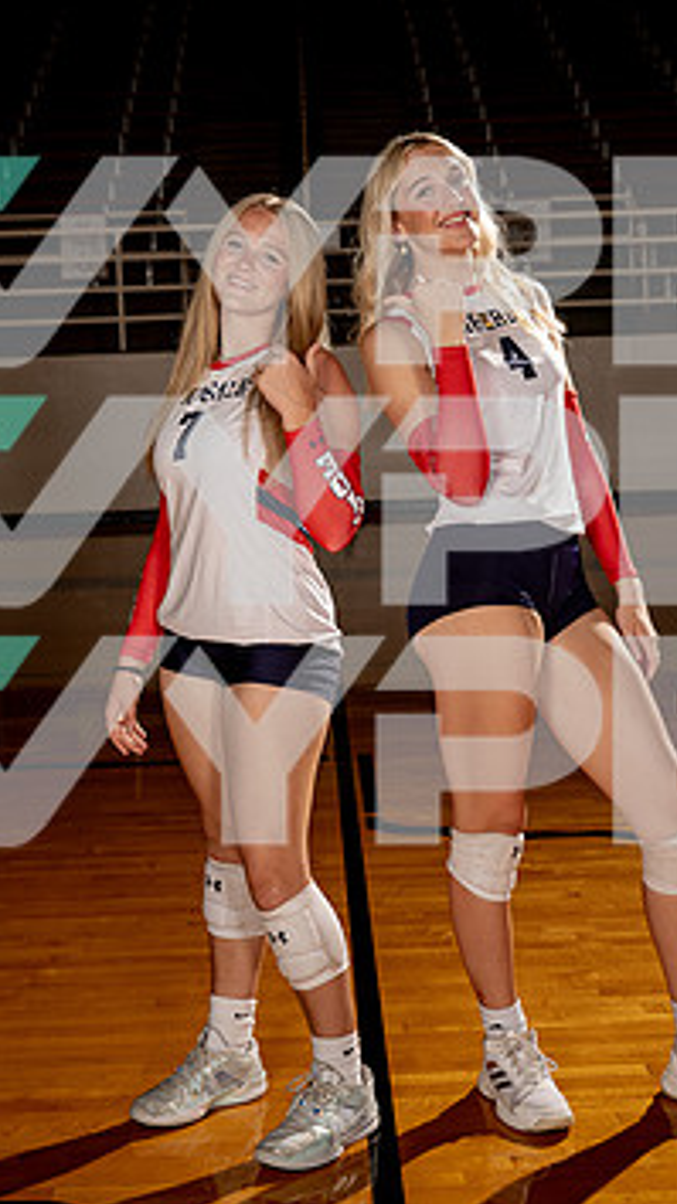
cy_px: 503
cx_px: 344
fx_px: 1916
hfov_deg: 20.0
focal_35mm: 60
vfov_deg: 34.8
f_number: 5.6
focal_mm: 45
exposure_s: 1/250
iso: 100
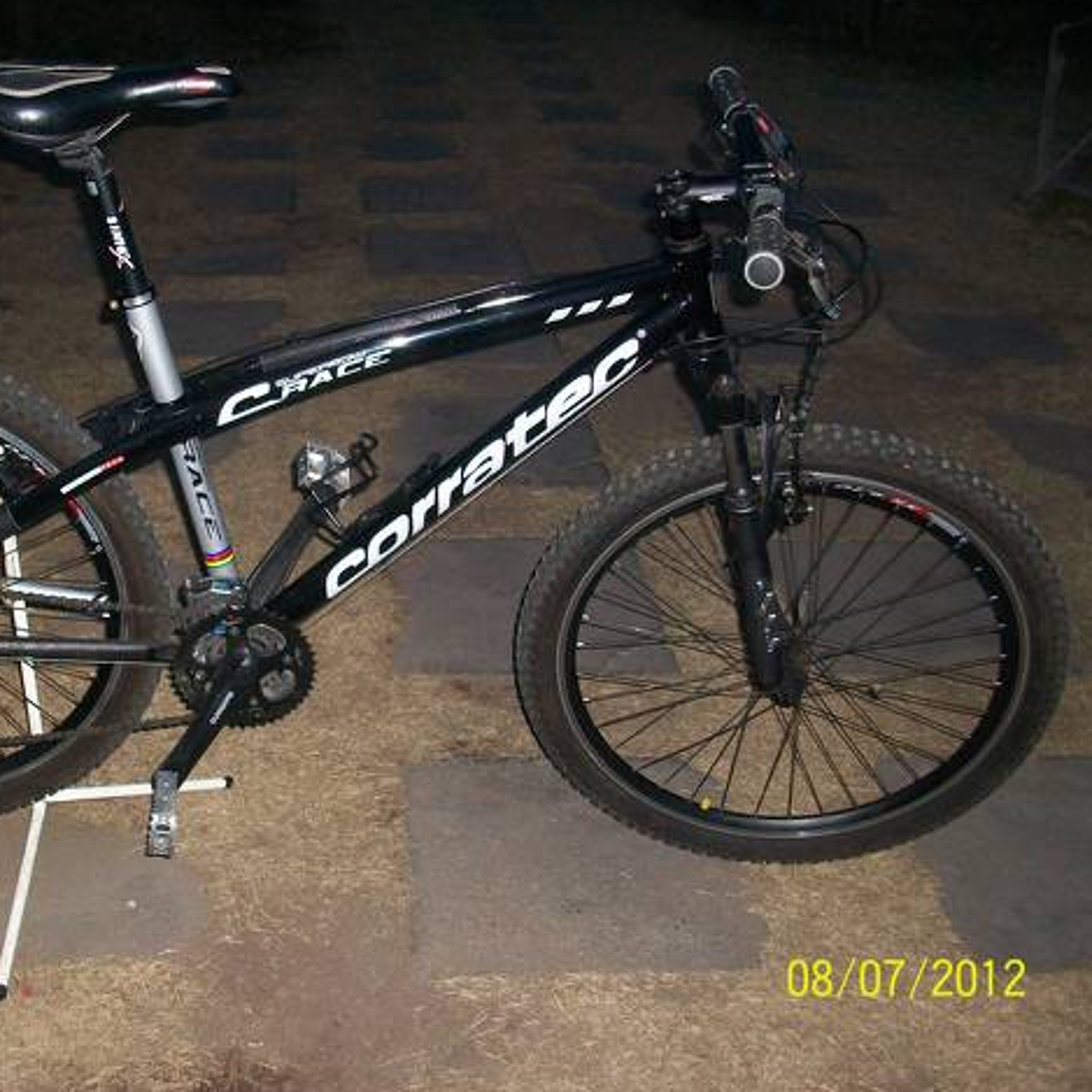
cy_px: 544
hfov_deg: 40.4
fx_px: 1463
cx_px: 356
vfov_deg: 40.9
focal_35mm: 41
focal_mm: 5.7
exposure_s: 1/60
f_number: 2.8
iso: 160
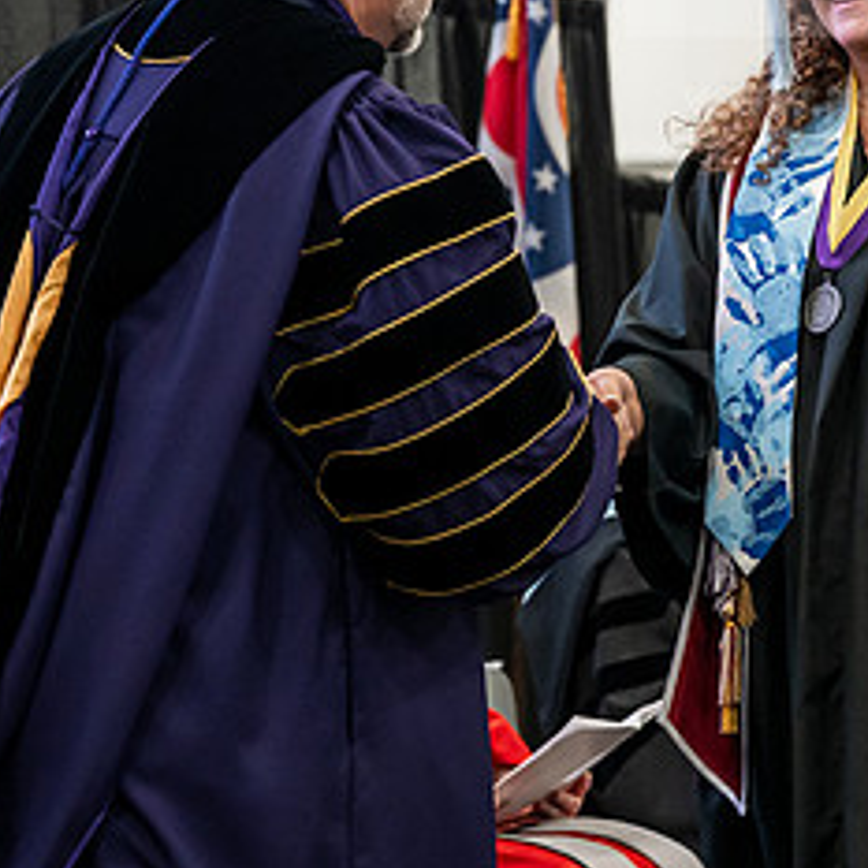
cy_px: 177
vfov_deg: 9.6
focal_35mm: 182
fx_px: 5163
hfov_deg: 9.6
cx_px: 514
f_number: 4.5
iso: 4000
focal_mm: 86
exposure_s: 1/200
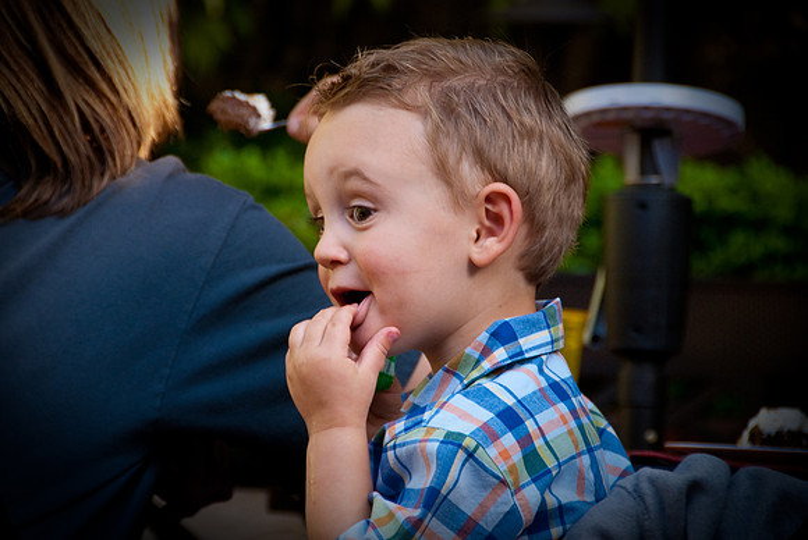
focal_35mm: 255
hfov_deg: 8.1
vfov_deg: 5.4
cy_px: 270
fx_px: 5729
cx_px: 404
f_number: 5.6
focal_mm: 170
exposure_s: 1/100
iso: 400
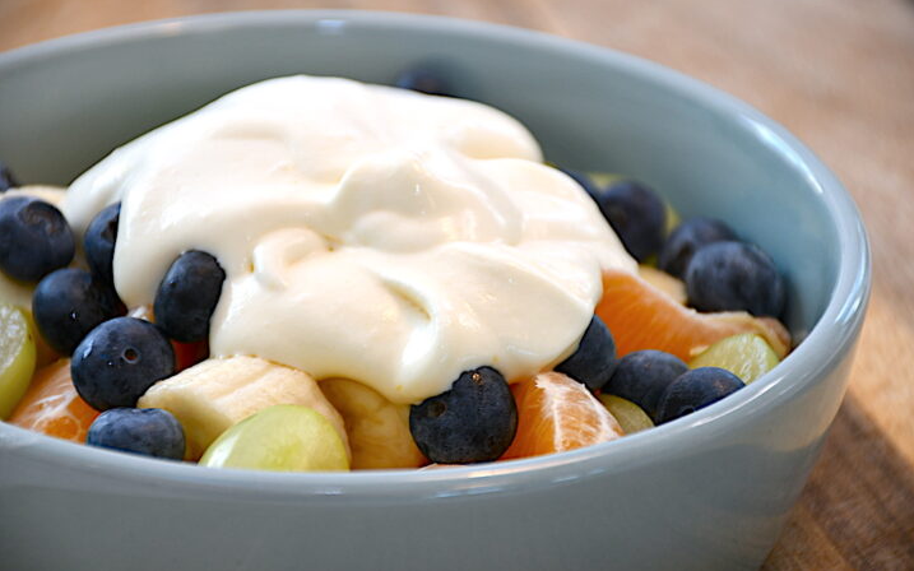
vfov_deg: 6.1
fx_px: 5355
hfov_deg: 9.8
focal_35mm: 215
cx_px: 458
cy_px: 273
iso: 220
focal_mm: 140
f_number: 5.6
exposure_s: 1/60
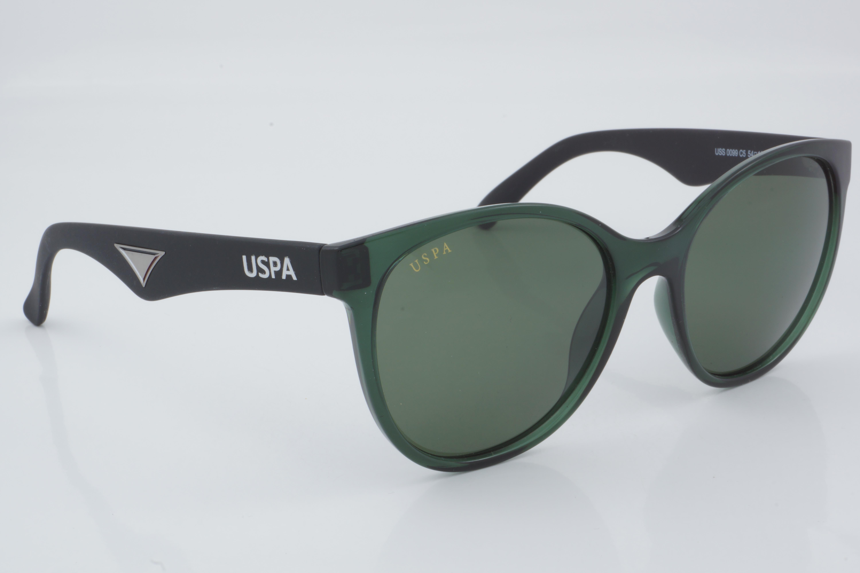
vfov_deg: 20.2
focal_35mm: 68
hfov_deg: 29.9
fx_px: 1612
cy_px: 286
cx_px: 430
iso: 100
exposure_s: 1/3
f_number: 32
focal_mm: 45
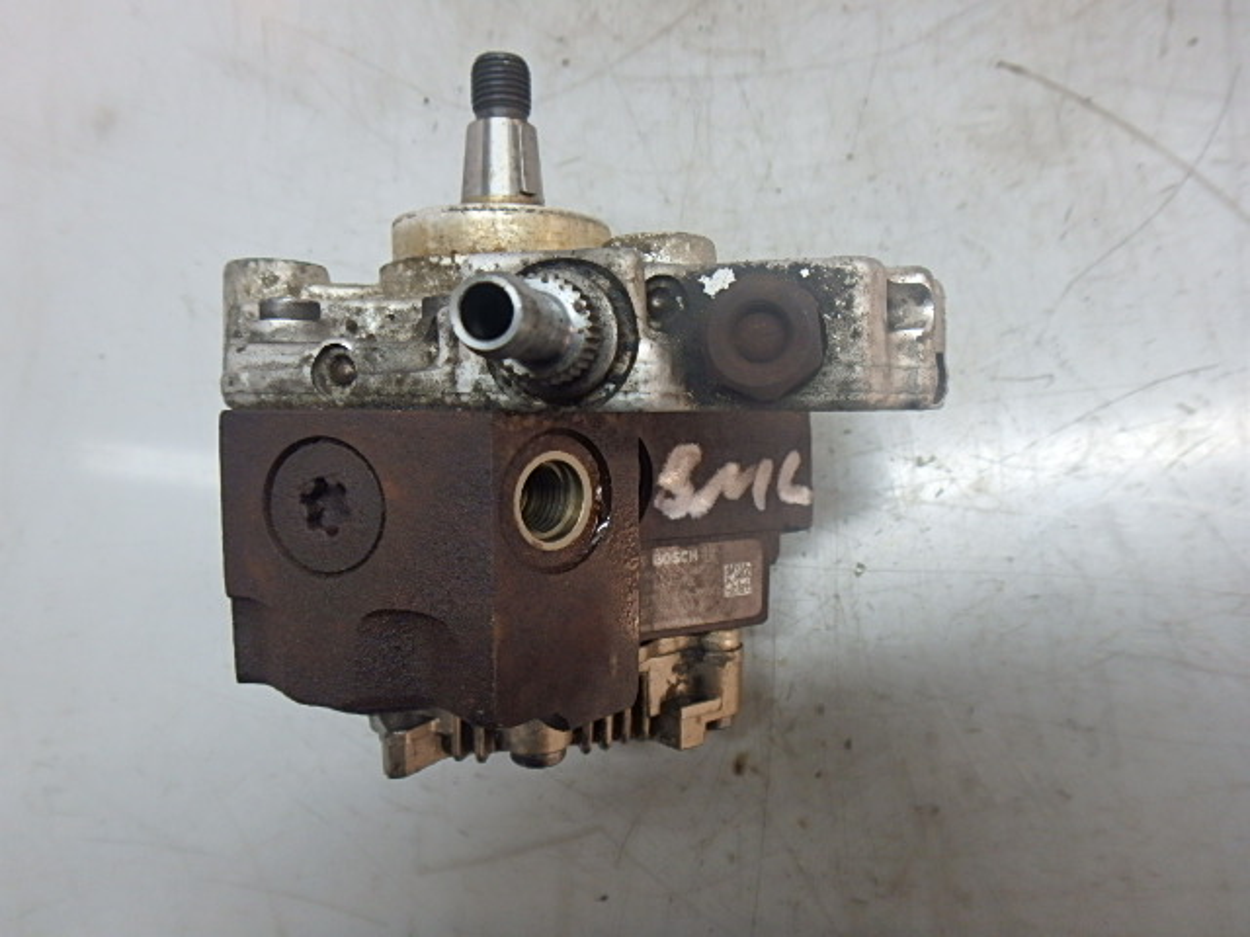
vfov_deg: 63.4
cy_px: 468
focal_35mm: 21
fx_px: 758
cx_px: 625
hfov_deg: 79.0
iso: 200
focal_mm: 3.7
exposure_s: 1/30
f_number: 3.5
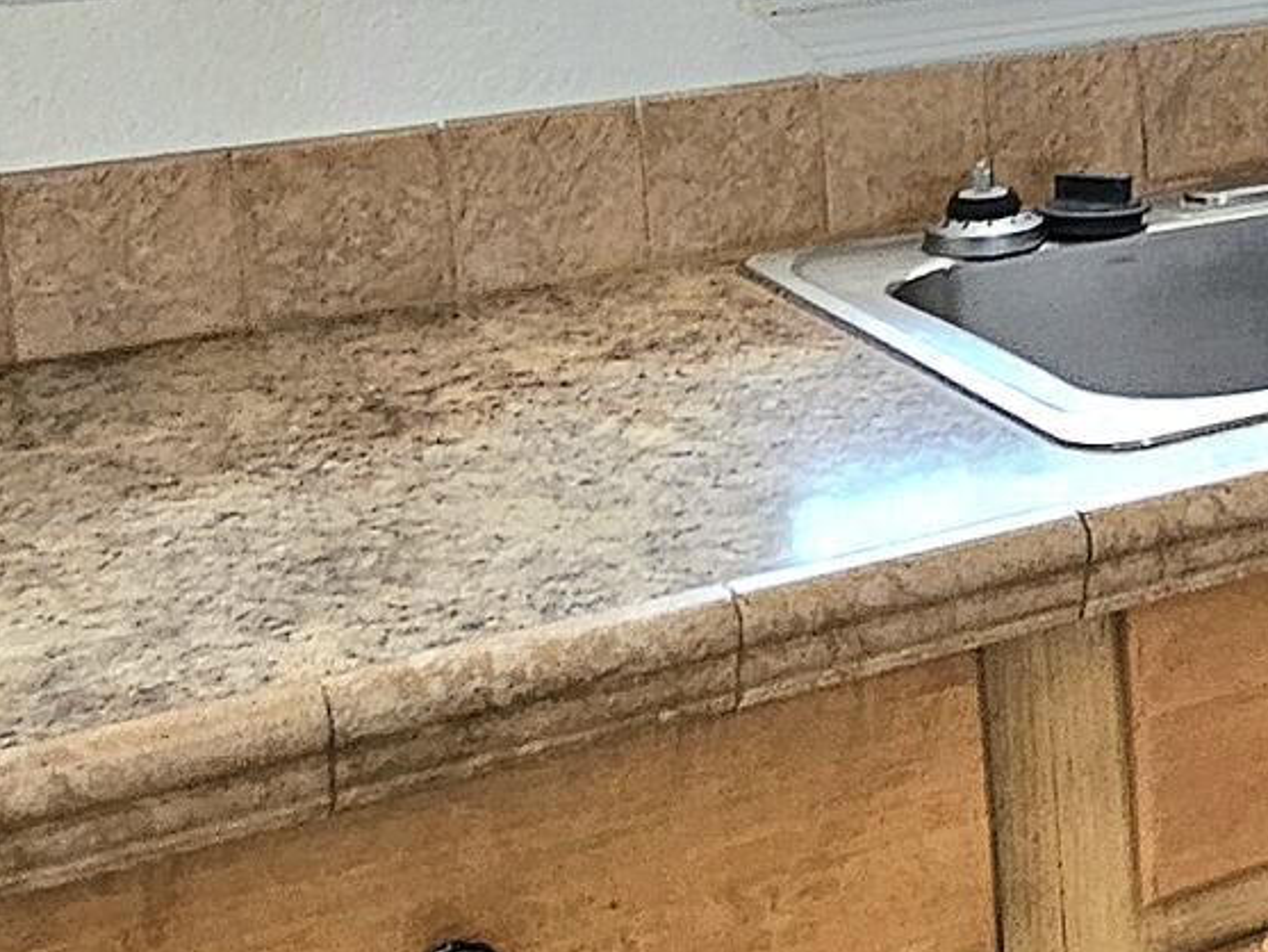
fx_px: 2565
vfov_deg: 20.3
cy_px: -34
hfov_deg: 21.0
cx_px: 2151
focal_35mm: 70
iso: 160
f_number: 2.2
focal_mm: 2.2
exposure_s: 1/60.2
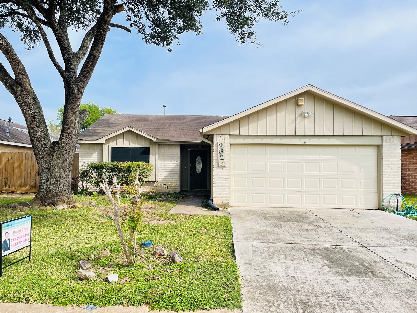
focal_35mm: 26
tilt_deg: +3.1
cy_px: 156
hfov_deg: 67.3
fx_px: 313
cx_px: 208
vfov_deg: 53.1
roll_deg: -0.2
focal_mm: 4.2
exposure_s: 1/1072
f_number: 1.6
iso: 32
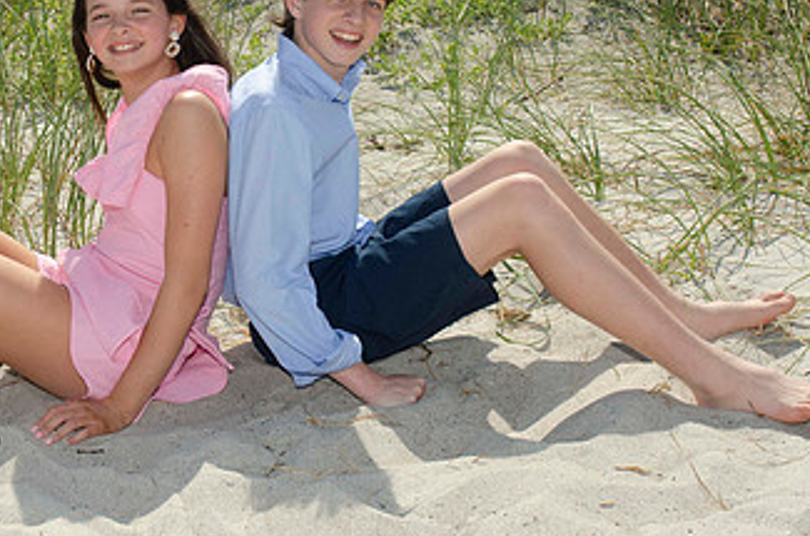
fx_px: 1504
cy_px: 189
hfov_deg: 29.7
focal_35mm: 67
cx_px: 204
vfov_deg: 20.2
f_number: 9
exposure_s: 1/250
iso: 100
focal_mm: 25
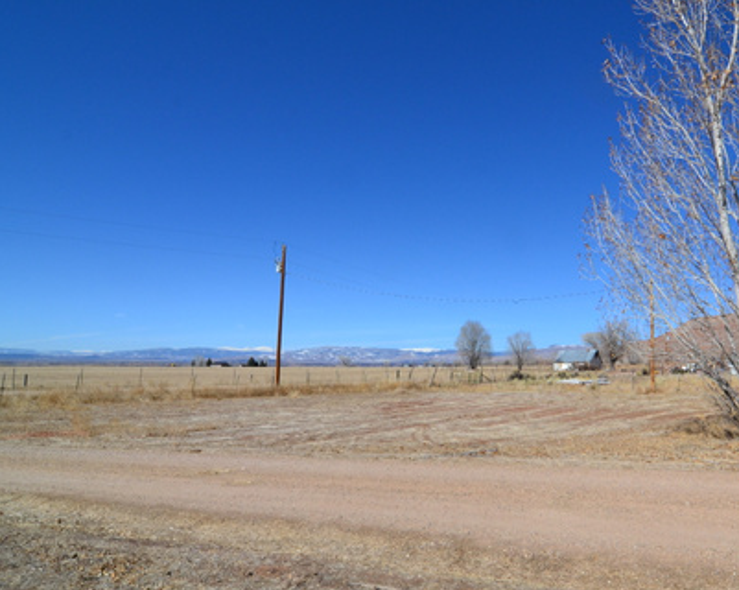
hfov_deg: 67.1
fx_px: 541
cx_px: 483
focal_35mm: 25
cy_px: 320
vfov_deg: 57.1
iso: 360
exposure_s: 1/500
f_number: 11
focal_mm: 11
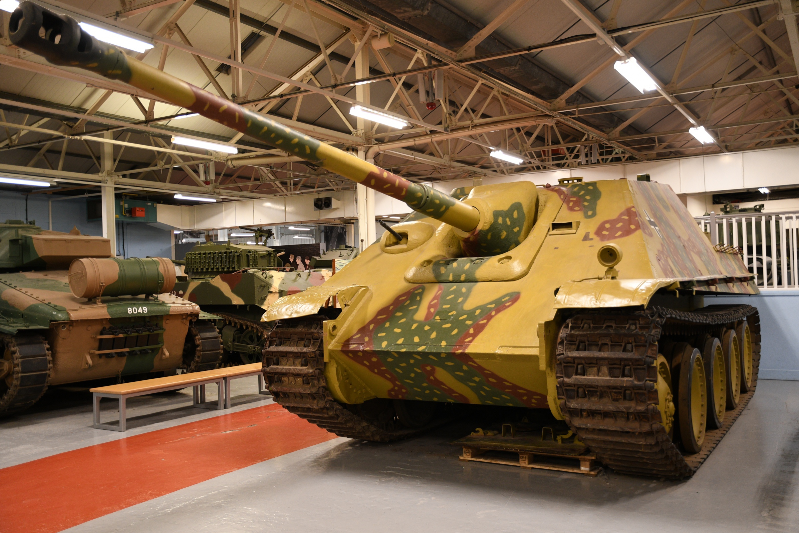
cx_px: 400
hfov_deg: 57.2
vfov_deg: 40.0
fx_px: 732
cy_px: 266
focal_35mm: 33
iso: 640
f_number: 3
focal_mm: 22
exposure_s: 1/30
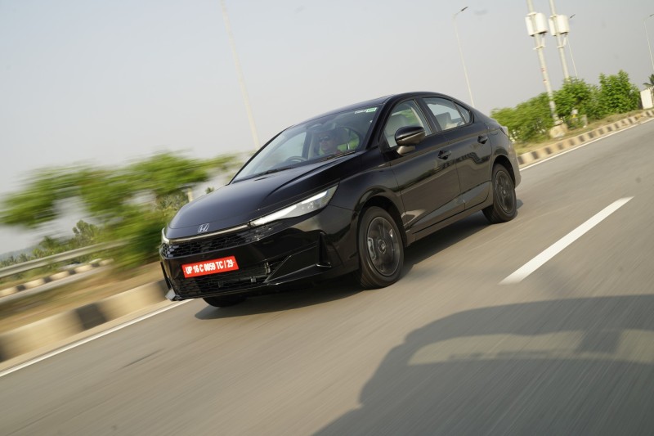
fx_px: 763
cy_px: 218
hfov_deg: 46.4
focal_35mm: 42
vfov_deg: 31.9
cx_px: 327
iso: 100
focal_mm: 42
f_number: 10
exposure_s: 1/40
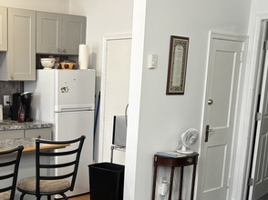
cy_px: 187
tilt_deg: -13.4
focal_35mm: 59
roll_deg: -1.2
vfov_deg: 24.0
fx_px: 456
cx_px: 65
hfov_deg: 32.1
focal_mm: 5.96
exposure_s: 1/60
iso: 125
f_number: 1.6
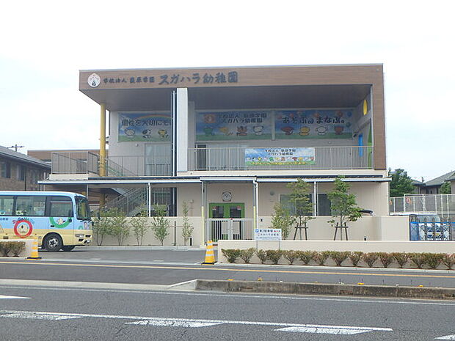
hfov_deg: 44.8
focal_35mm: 42
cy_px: 170
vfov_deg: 34.3
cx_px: 228
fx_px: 552
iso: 125
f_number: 5.2
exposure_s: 1/400
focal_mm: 7.5
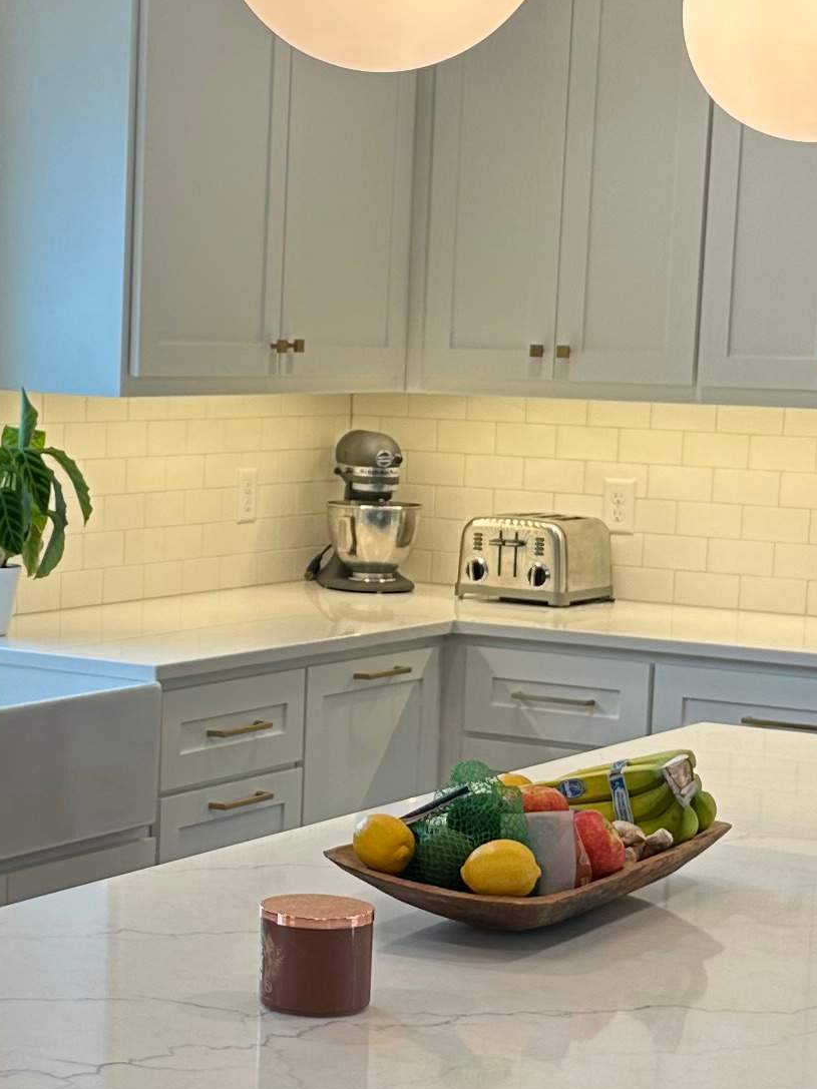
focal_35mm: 89
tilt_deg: -8.1
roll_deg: -2.4
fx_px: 2801
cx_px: 225
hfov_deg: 16.5
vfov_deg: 21.9
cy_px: 733
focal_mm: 6.86
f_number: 1.78
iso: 64
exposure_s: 1/120
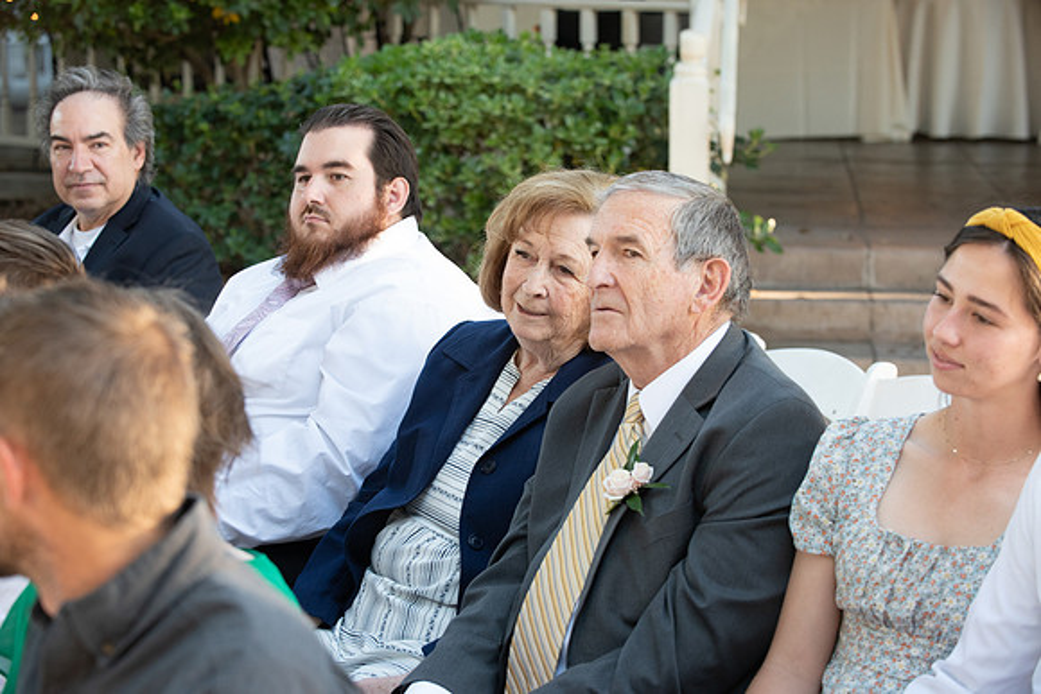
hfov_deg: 22.6
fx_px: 2603
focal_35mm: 90
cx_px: 520
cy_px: 347
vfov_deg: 15.2
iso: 1000
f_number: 4.5
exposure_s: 1/125
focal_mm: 90
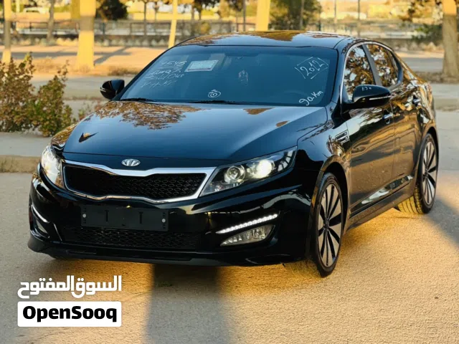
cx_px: 230
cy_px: 172
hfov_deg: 25.3
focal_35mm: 77
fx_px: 1021
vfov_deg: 19.1
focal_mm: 9
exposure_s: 1/121
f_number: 2.8
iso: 80
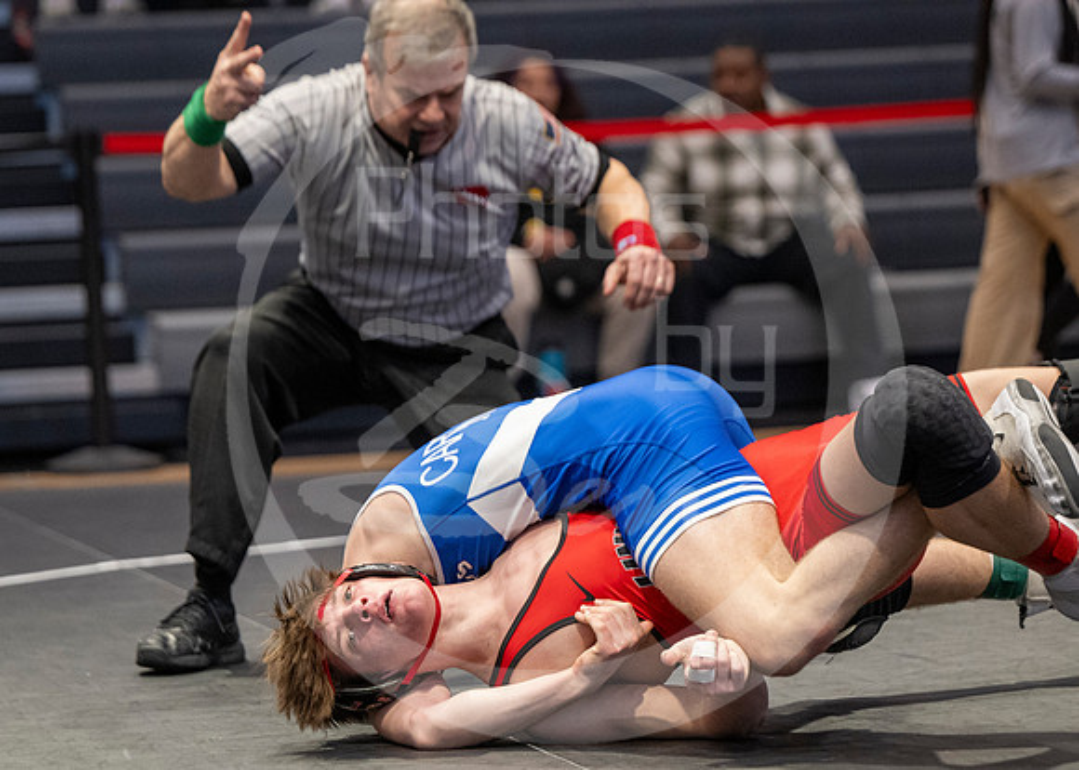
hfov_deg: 12.0
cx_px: 519
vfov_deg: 8.6
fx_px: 5139
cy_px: 587
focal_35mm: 168
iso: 3200
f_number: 2.8
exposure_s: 1/1000
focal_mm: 105
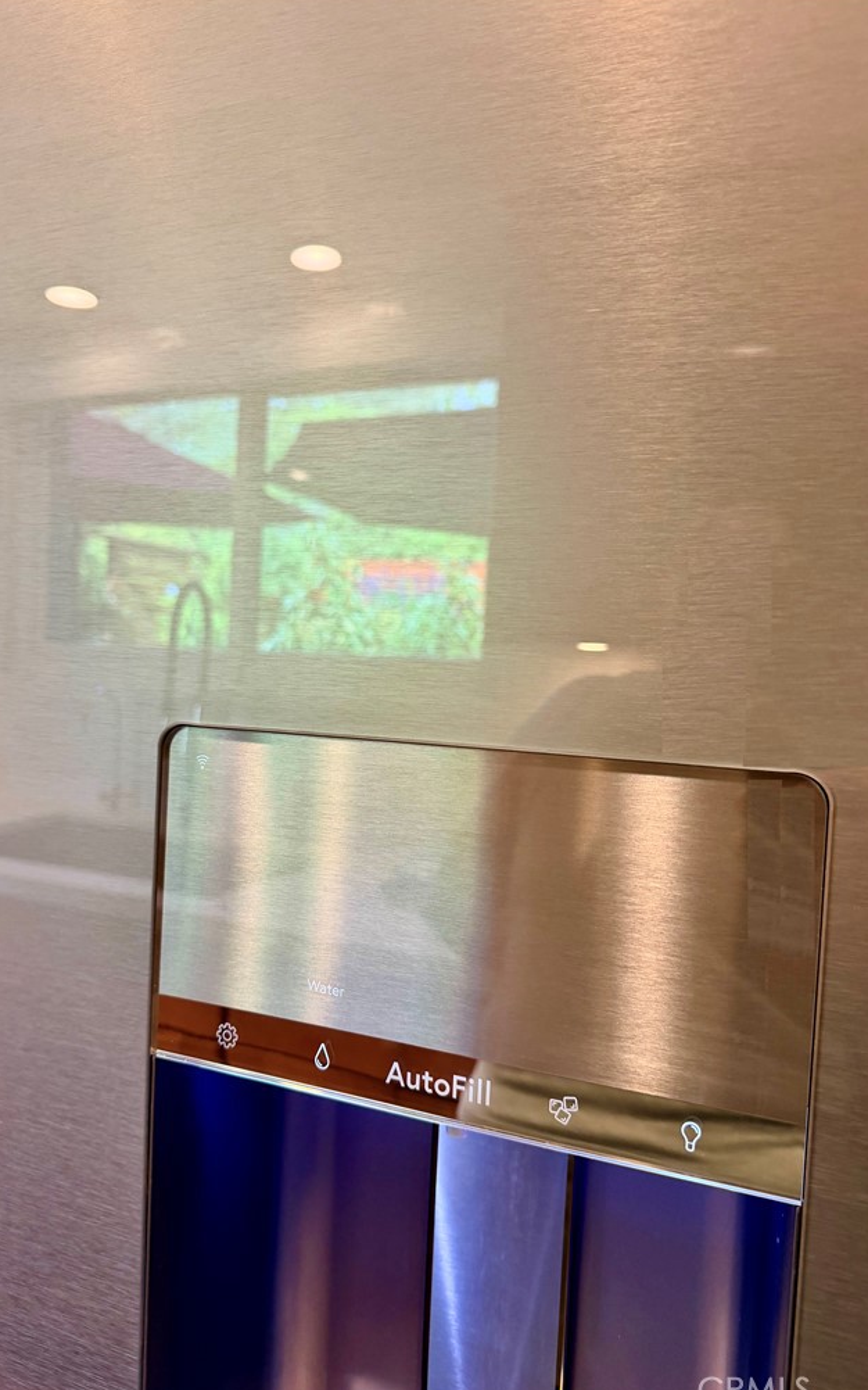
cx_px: 395
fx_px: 984
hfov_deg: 47.5
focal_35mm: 26
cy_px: 699
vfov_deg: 70.4
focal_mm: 6.76
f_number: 1.78
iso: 200
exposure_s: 1/120
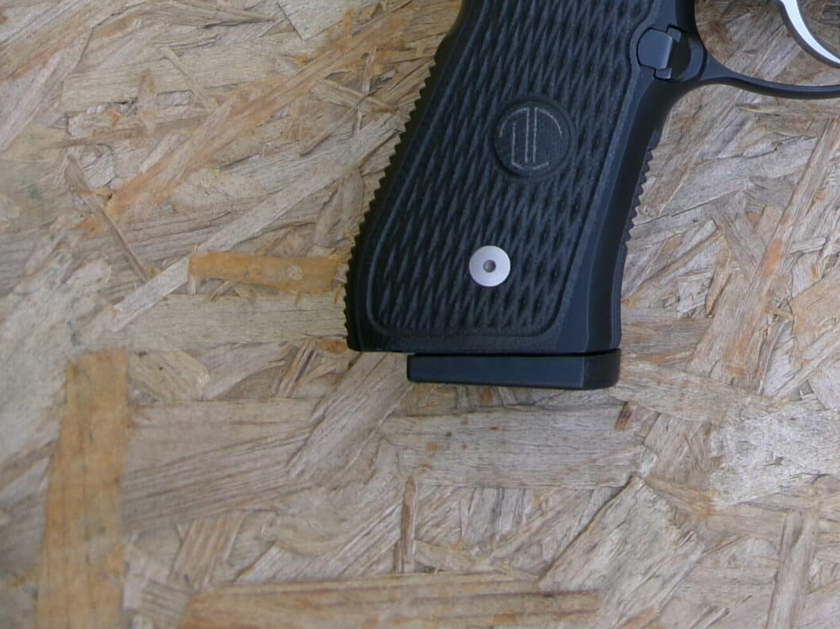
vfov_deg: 25.9
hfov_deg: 33.3
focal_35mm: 54
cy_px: 26
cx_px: 786
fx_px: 1310
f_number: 3.9
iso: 100
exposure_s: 1/140
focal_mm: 5.1
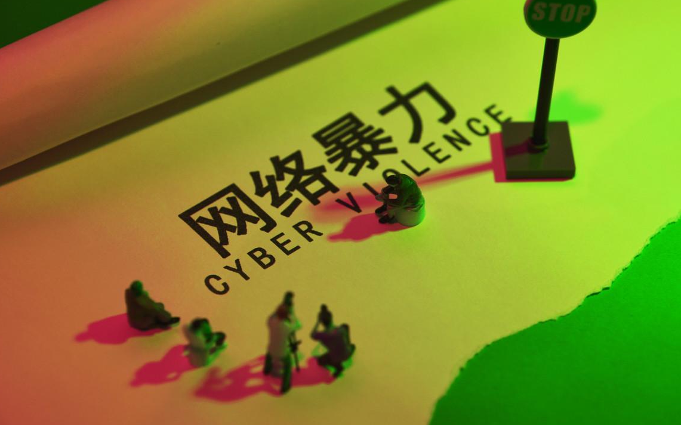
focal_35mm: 103
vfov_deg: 12.7
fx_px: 1912
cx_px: 318
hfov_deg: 20.2
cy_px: 181
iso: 100
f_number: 8
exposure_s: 1/125
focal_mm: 90
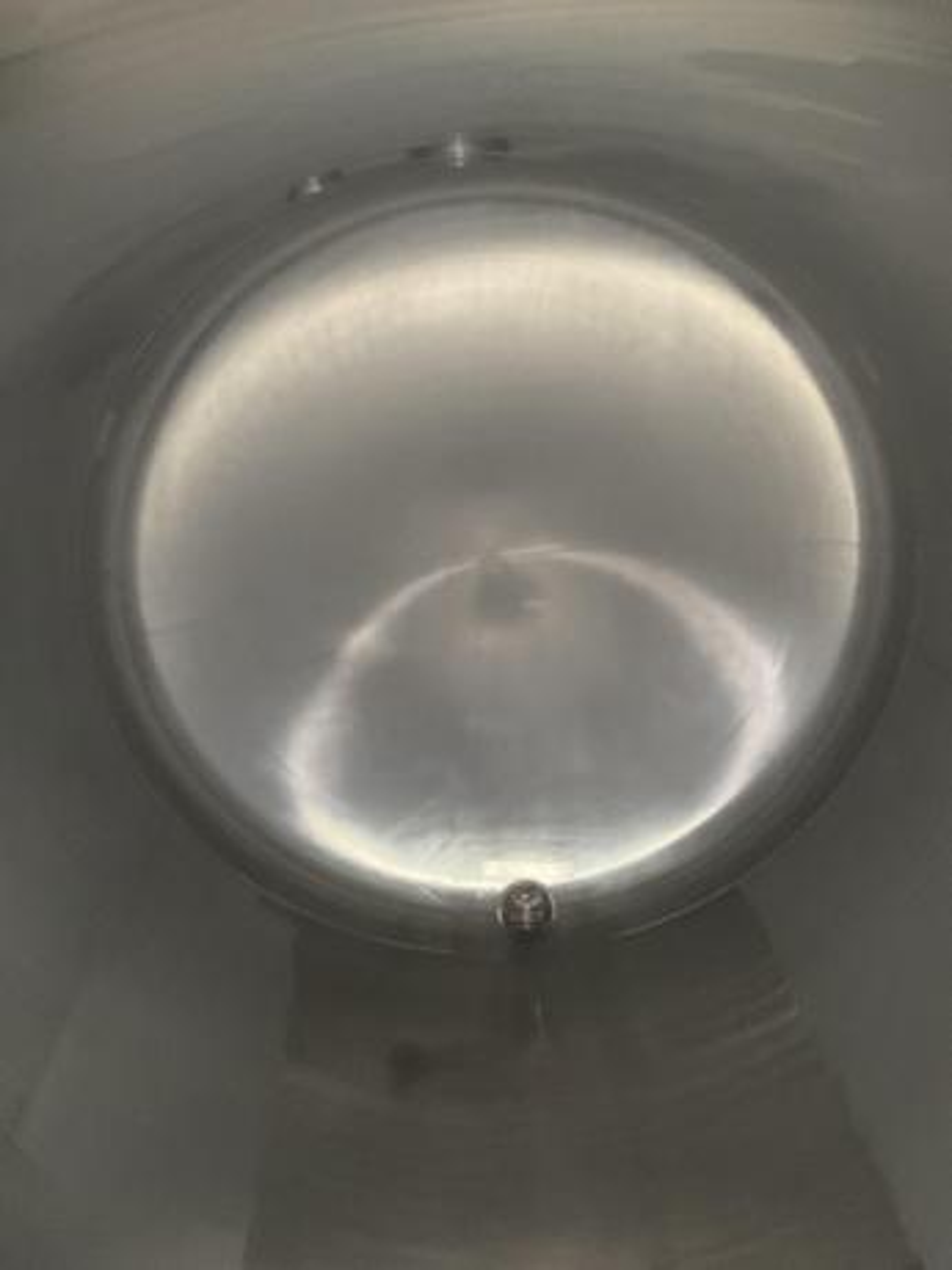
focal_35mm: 29
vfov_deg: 61.7
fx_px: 1063
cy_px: 635
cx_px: 476
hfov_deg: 48.2
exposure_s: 1/30
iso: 500
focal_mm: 3
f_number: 1.8
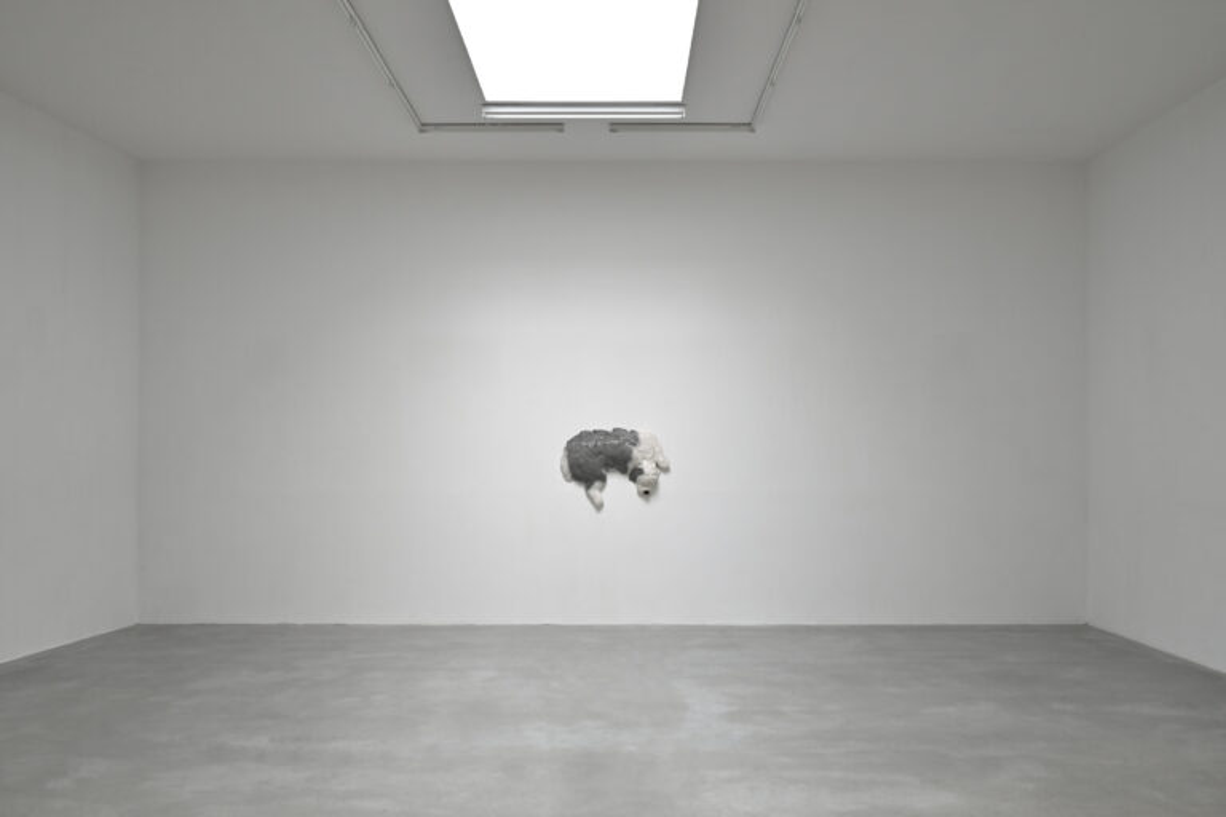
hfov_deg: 54.4
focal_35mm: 35
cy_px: 408
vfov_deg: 37.9
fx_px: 1192
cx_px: 613
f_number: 6.3
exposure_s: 1/15
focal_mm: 35
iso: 250
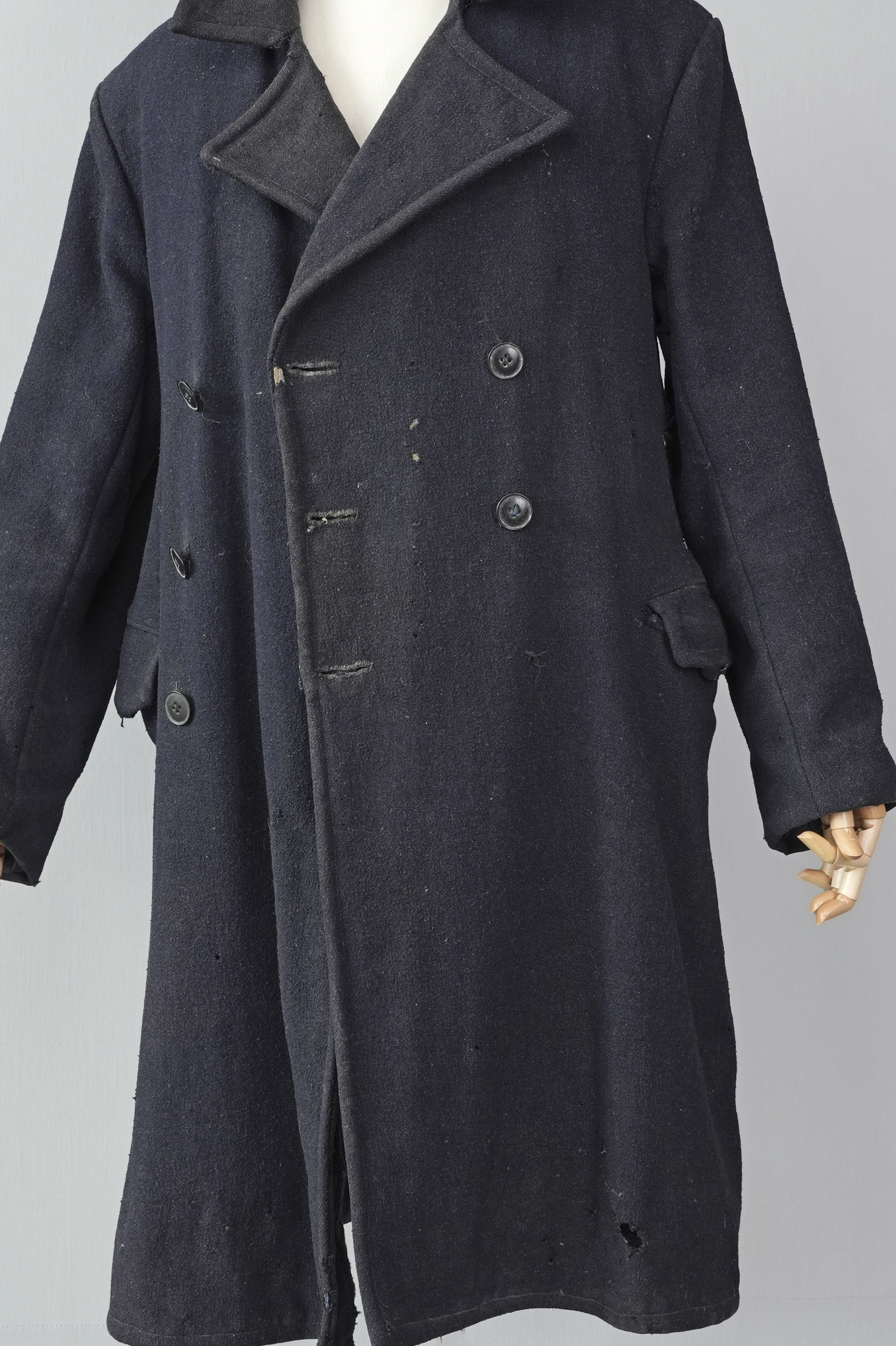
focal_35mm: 68
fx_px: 2539
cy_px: 609
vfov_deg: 29.6
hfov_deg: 20.0
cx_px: 406
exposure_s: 1/30
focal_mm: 32
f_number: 8
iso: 320
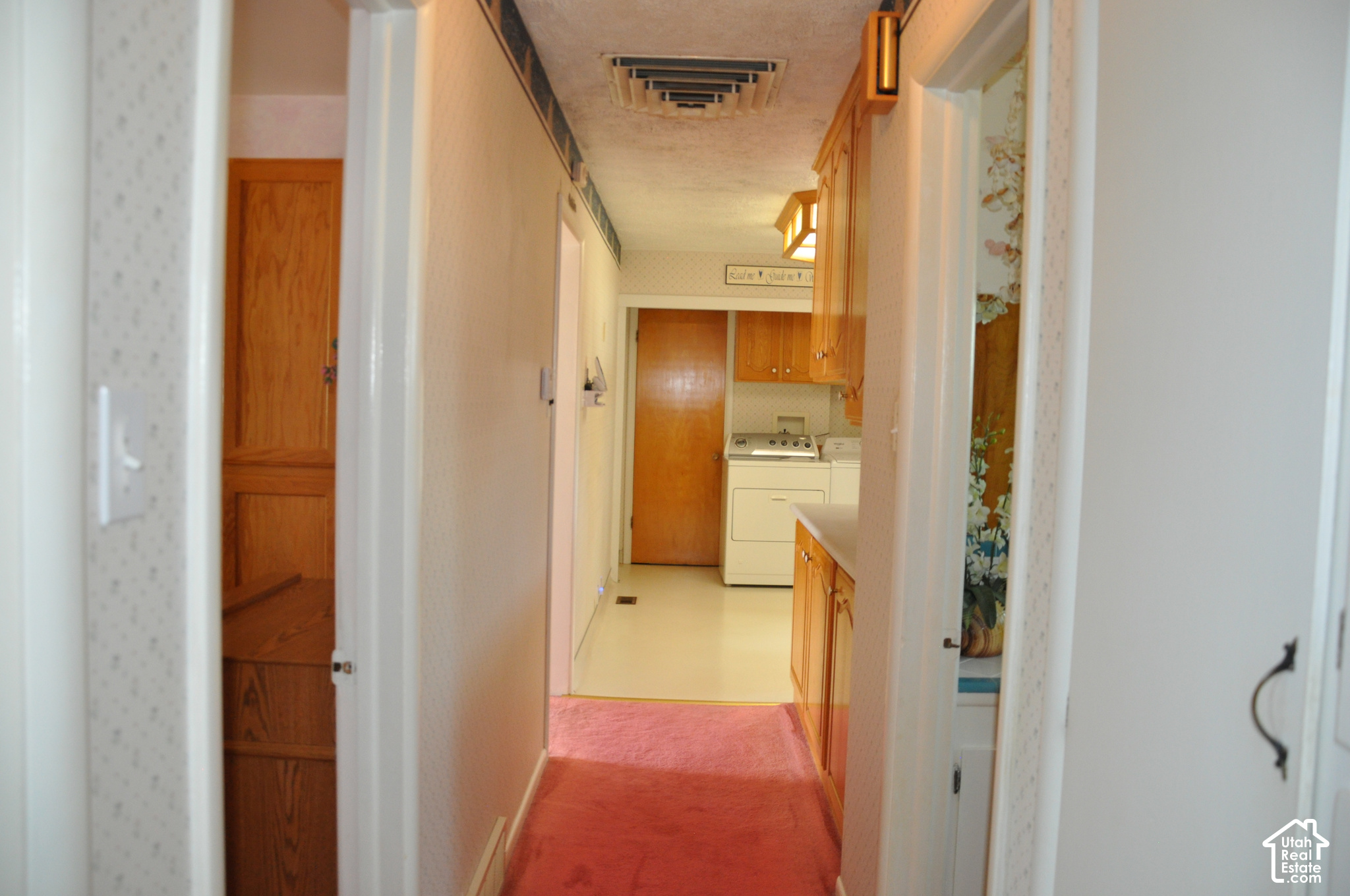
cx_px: 675
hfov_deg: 67.4
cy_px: 448
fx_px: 1011
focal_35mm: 27
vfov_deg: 47.8
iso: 800
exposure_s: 1/60
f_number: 3.5
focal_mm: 18
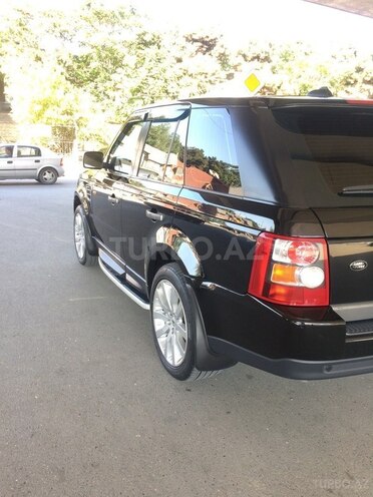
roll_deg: -2.0
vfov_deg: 61.7
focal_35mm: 29
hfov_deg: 48.2
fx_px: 417
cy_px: 248
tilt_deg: -12.5
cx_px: 186
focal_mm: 4.15
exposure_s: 1/100
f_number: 2.2
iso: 50
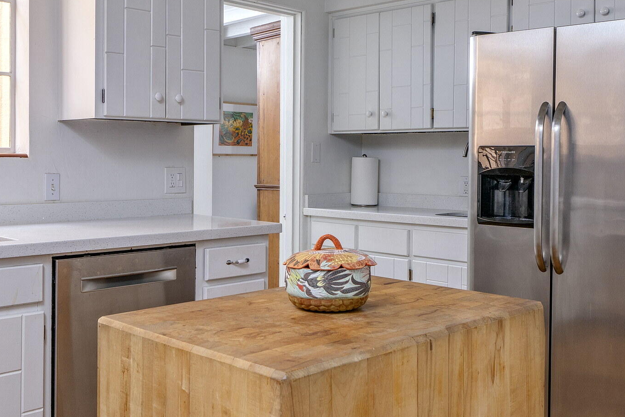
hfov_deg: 47.4
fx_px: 712
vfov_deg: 32.5
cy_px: 165
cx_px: 291
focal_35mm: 41
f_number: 9
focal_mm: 20
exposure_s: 1/20
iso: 200
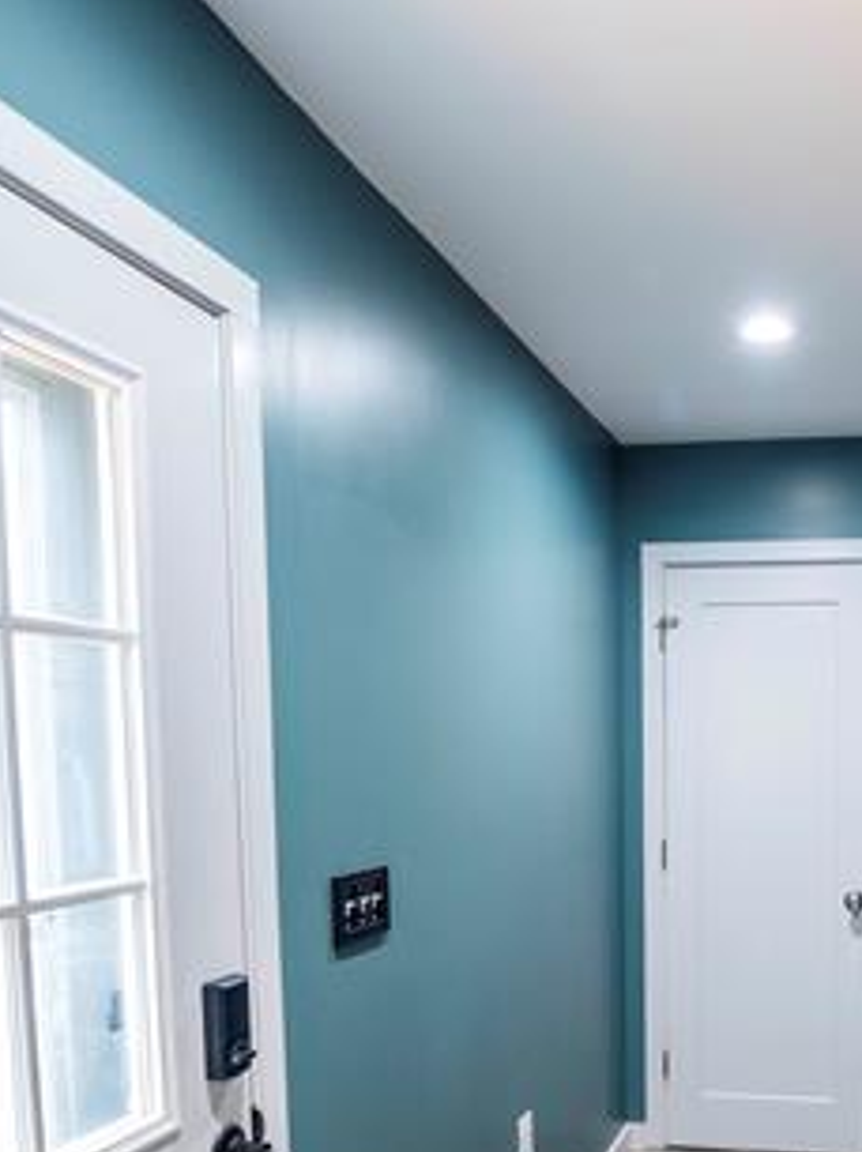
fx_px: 964
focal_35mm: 29
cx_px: 749
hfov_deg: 44.5
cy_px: 840
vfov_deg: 59.0
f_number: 4.5
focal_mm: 12
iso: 200
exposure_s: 1/10
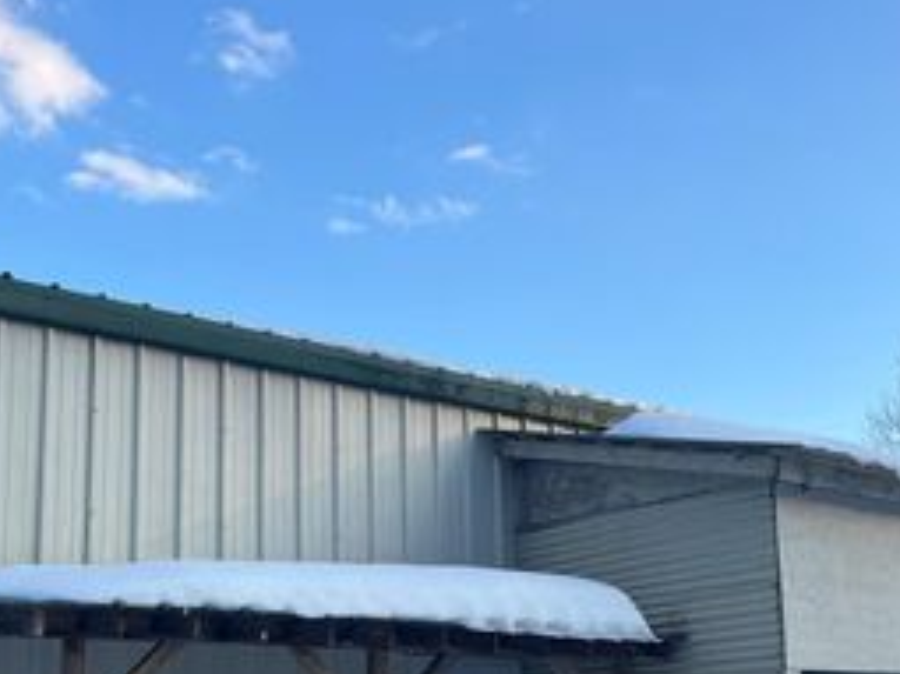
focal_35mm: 51
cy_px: 482
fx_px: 1325
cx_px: 445
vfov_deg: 28.2
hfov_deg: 37.5
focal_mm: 5.1
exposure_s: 1/1028
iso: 50
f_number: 1.6
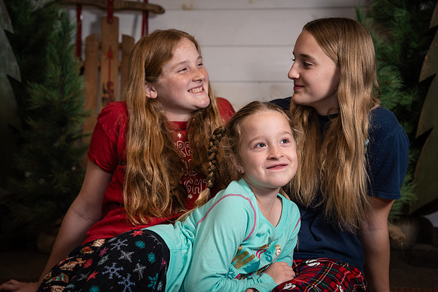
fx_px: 718
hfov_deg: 33.9
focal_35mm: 59
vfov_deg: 23.0
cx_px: 219
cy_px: 146
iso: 160
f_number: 5
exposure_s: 1/250
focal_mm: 59
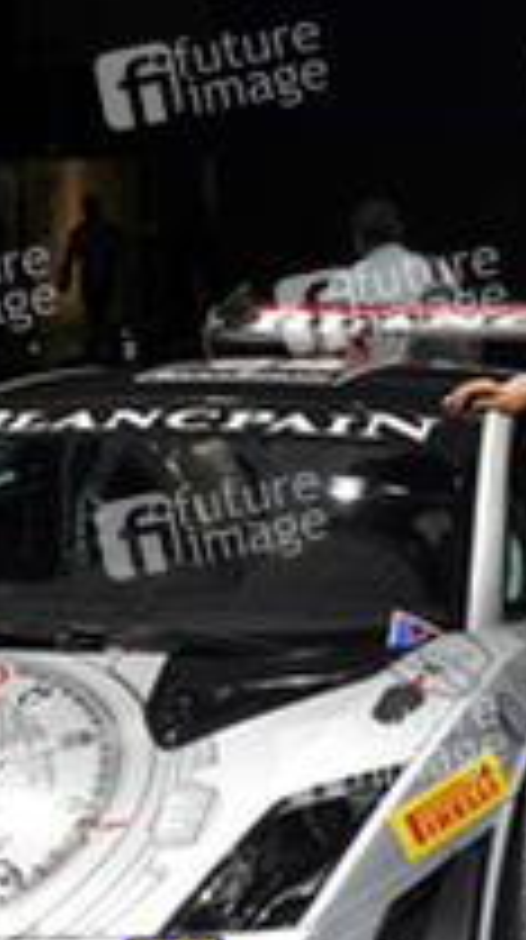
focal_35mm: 105
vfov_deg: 20.3
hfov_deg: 11.5
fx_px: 2616
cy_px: 639
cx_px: 272
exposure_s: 1/160
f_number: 6.3
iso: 200
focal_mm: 31
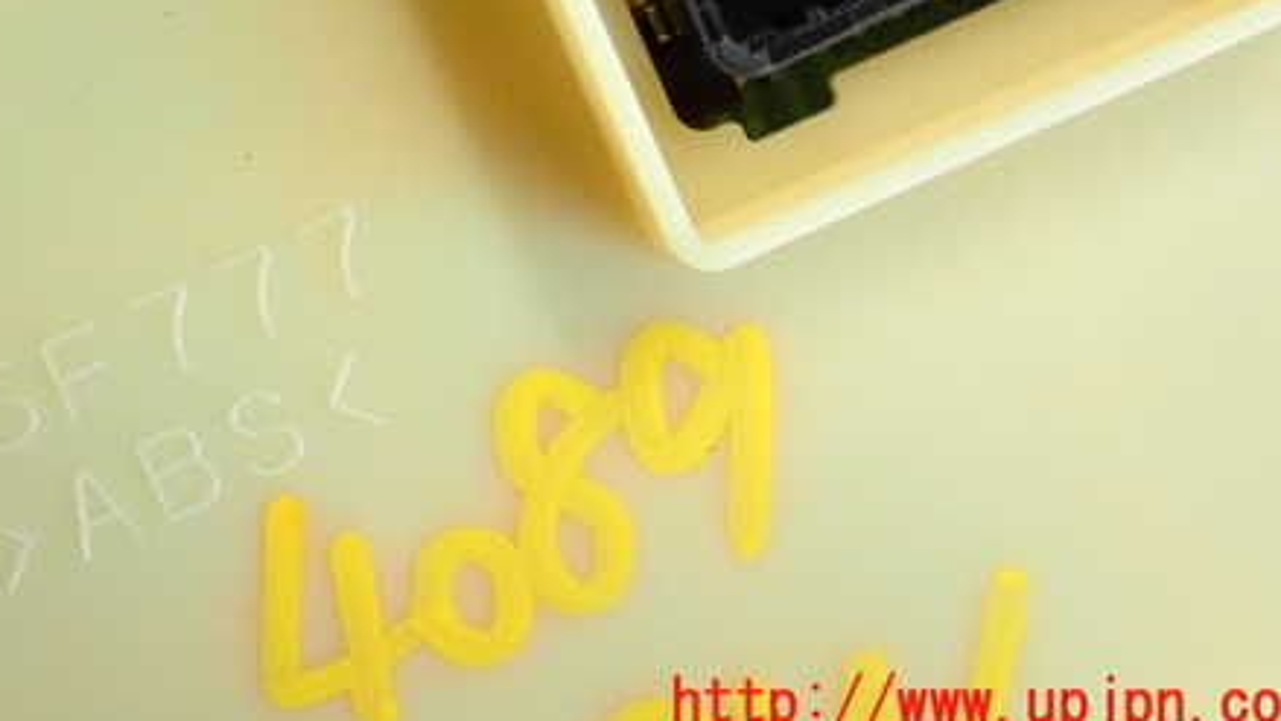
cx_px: 455
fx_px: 2378
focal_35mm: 70
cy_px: 85
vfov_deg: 17.0
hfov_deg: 30.0
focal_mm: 8.4
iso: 2000
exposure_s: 1/125
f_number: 3.1
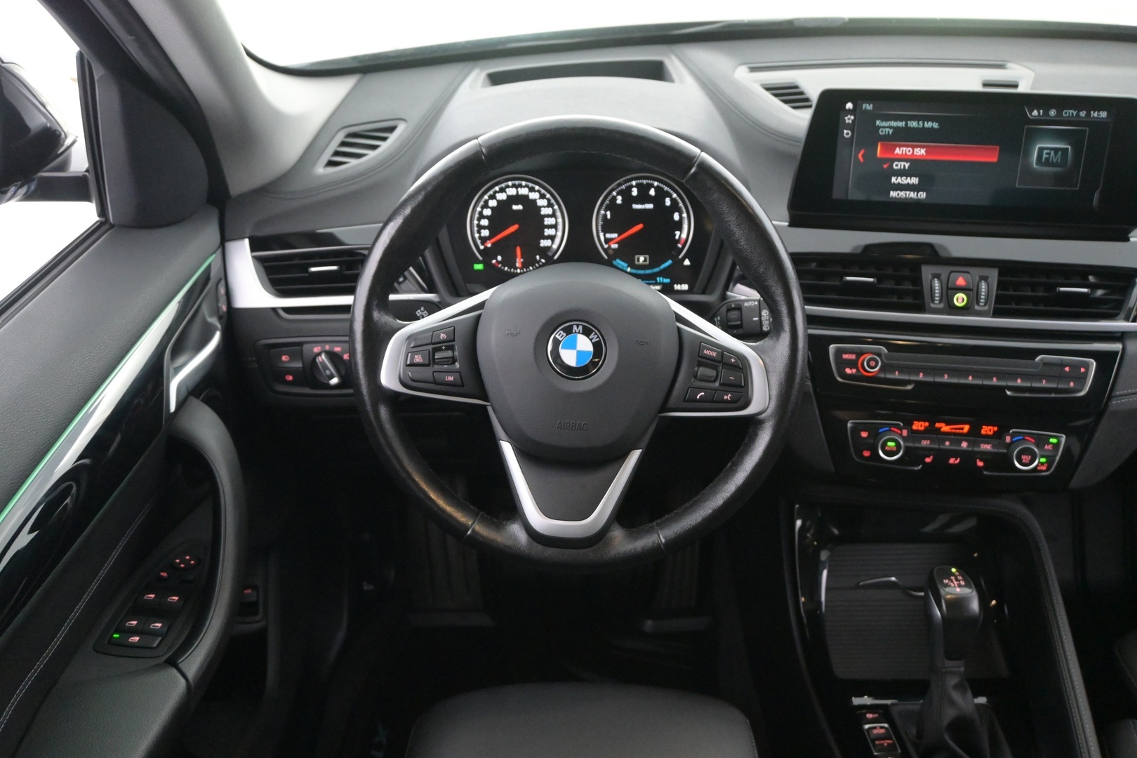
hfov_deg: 57.2
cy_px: 379
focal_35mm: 33
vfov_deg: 40.0
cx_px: 568
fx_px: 1042
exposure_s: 1/40
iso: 5600
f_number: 4
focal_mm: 22
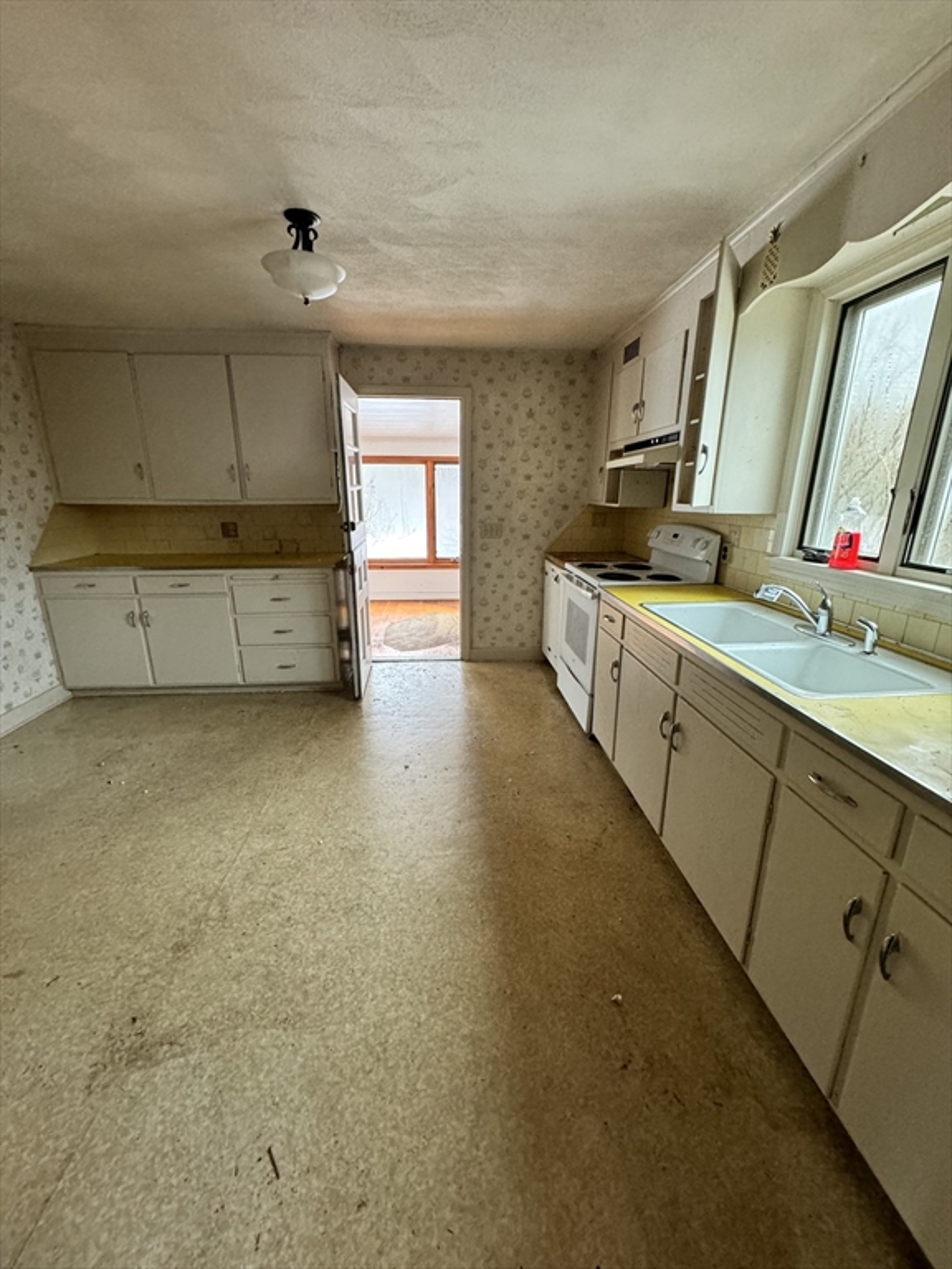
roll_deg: +0.5
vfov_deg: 102.1
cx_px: 476
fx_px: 513
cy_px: 634
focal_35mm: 14
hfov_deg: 85.7
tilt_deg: -15.6
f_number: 2.2
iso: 320
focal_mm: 2.22
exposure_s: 1/82
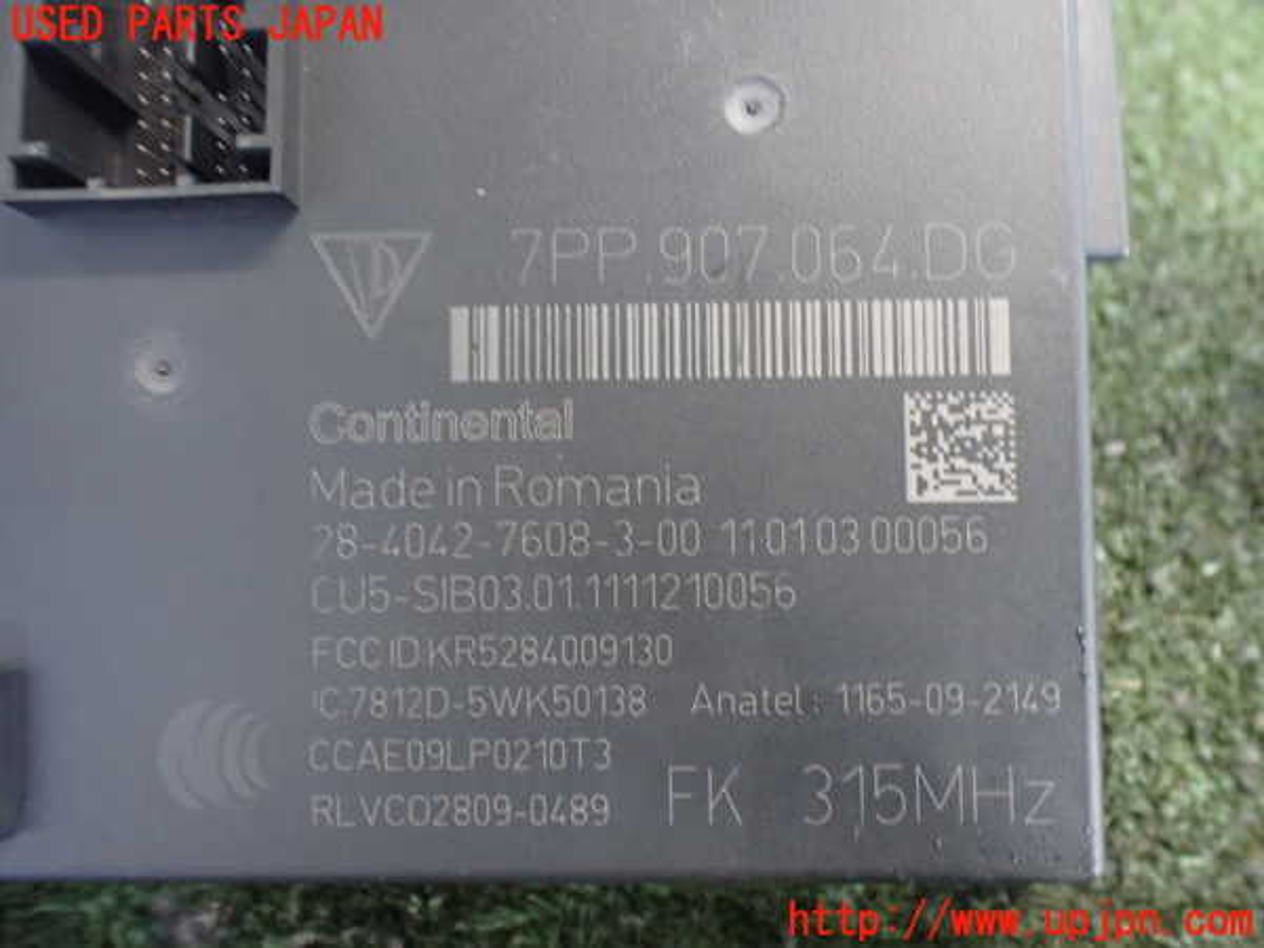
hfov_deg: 60.0
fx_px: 1095
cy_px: 474
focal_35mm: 30
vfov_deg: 46.8
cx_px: 632
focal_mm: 5.4
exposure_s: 1/30
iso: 800
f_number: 2.3
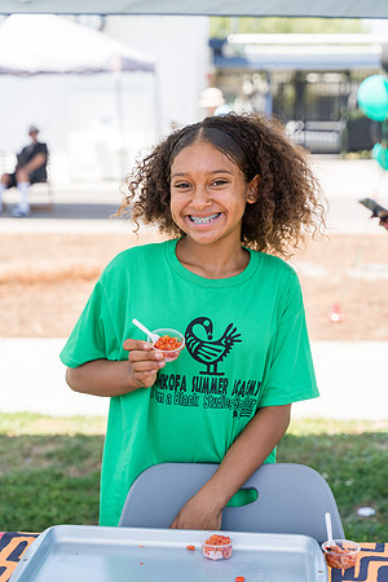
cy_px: 291
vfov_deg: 32.4
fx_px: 1002
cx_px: 194
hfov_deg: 21.9
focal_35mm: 62
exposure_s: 1/320
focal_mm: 62
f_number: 4
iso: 100
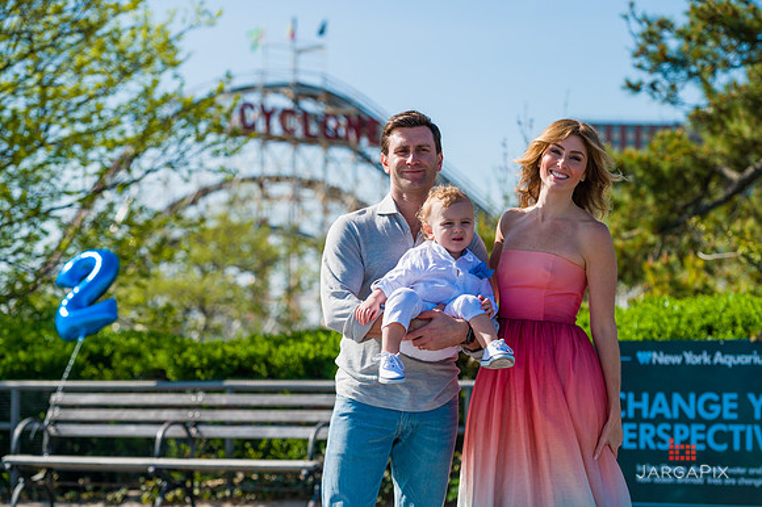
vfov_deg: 12.4
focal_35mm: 110
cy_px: 254
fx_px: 2327
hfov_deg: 18.6
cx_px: 381
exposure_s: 1/2500
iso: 200
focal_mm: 110
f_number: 5
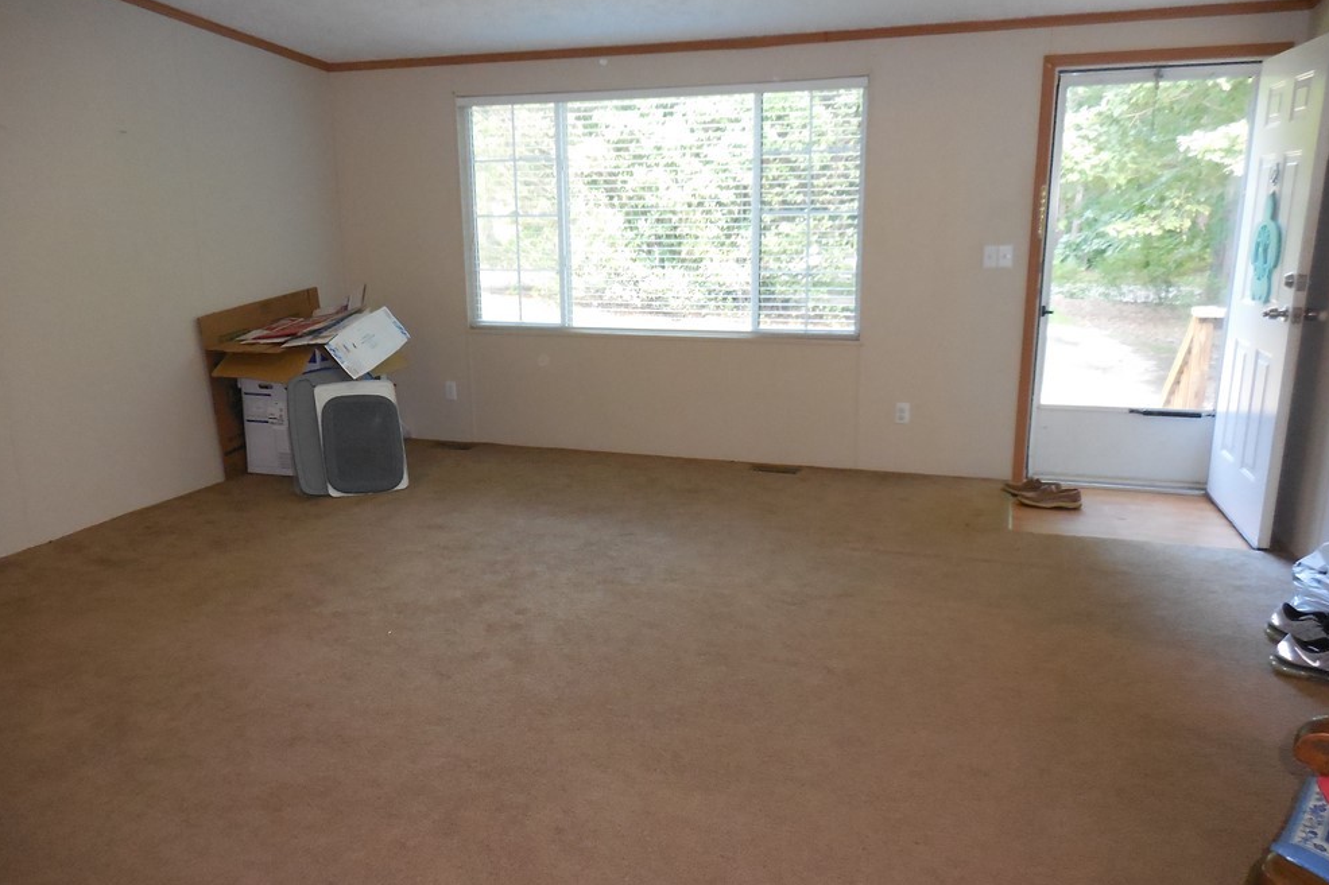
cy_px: 467
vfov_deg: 47.9
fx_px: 997
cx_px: 655
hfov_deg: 67.4
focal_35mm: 27
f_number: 3.7
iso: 640
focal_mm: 4.5
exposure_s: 1/25
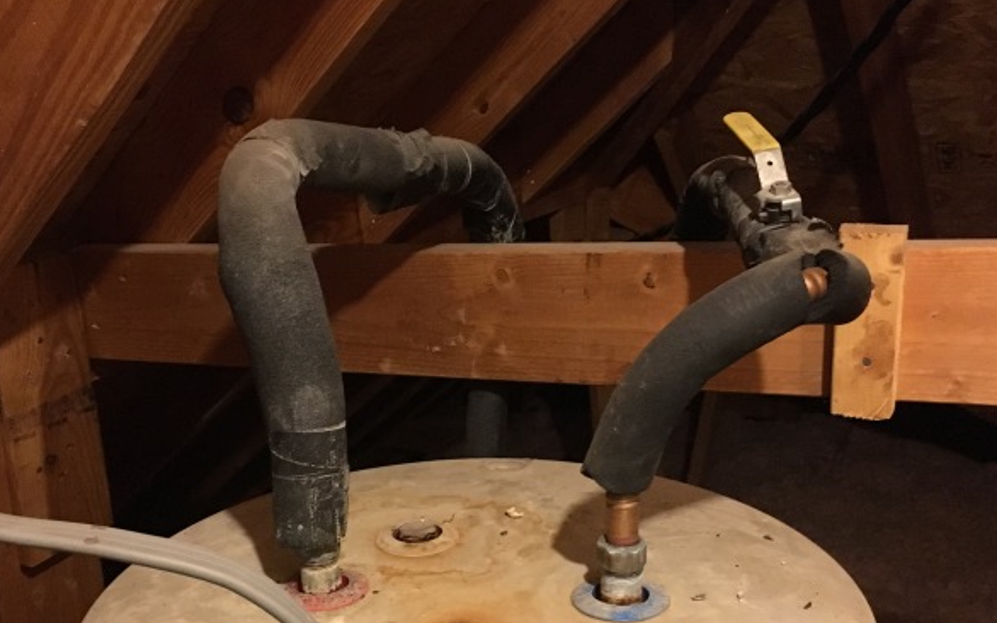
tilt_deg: -19.3
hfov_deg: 47.1
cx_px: 442
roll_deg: +3.8
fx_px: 1141
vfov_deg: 30.3
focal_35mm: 42
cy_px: 424
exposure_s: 1/15
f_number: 2.2
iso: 320
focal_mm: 4.15
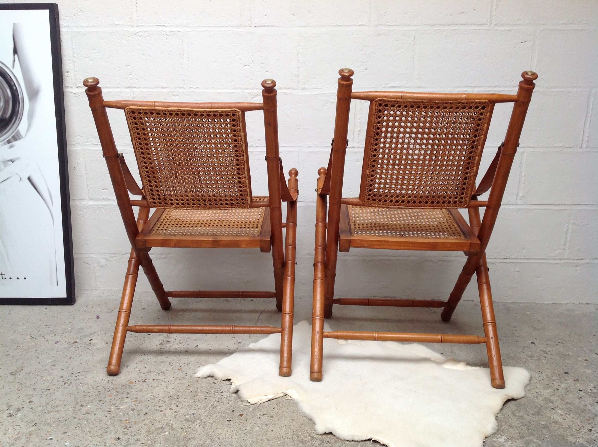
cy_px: 224
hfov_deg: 52.7
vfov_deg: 40.6
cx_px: 299
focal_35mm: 35
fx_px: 604
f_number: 2.4
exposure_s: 1/40
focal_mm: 4.28
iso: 100
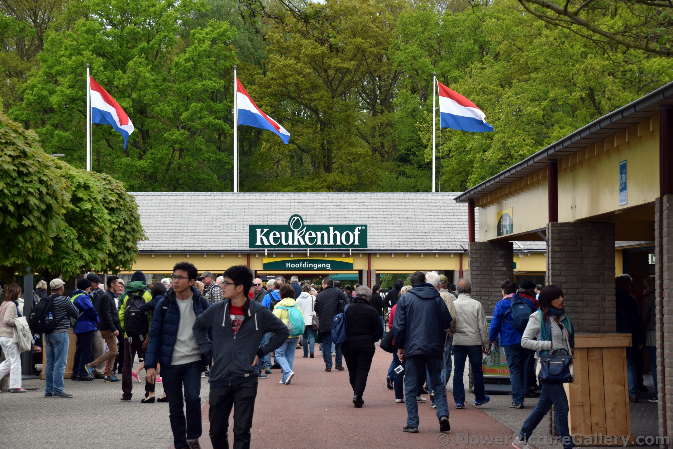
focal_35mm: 112
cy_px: 224
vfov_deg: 12.2
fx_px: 2103
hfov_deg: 18.2
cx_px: 336
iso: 200
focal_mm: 75
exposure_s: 1/250
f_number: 8
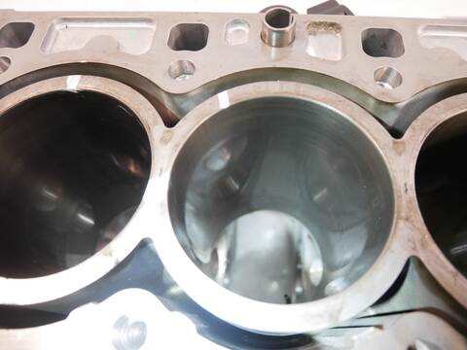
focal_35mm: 24
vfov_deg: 56.8
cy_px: 175
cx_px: 234
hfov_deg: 71.6
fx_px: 324
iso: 1600
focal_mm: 12
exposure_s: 1/60
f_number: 3.5
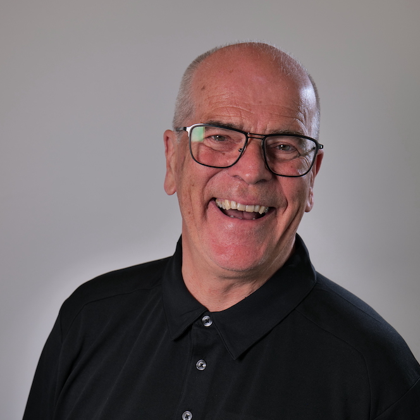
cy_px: 210
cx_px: 214
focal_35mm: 64
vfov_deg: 26.9
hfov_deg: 26.9
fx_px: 879
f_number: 5
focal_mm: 50
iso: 250
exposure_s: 1/125
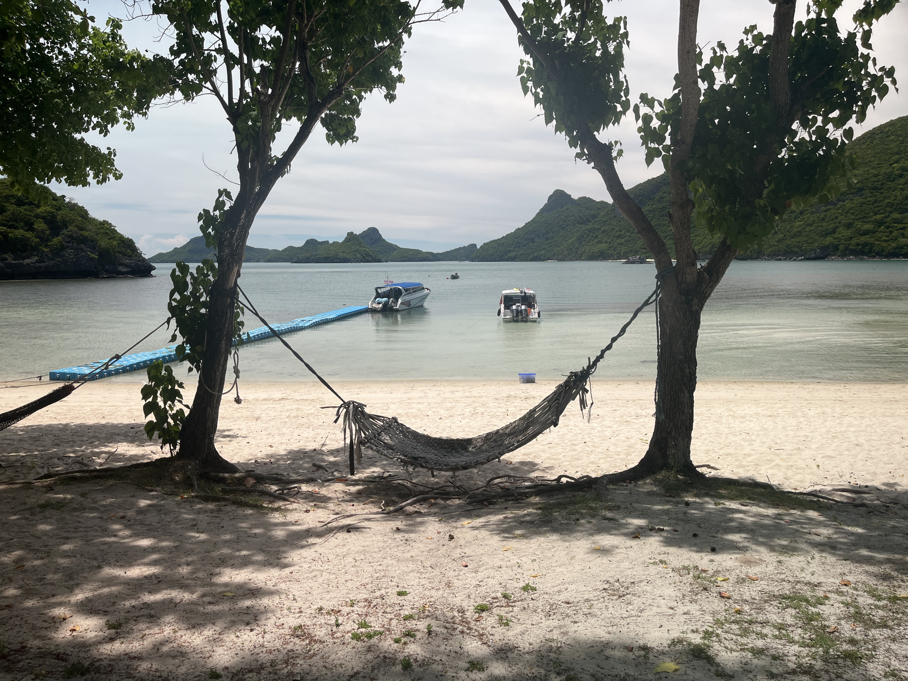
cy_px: 340
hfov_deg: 67.3
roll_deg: +1.2
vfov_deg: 53.1
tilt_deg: -7.6
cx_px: 454
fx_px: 682
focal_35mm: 26
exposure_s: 1/367
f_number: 1.6
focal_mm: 5.1
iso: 50
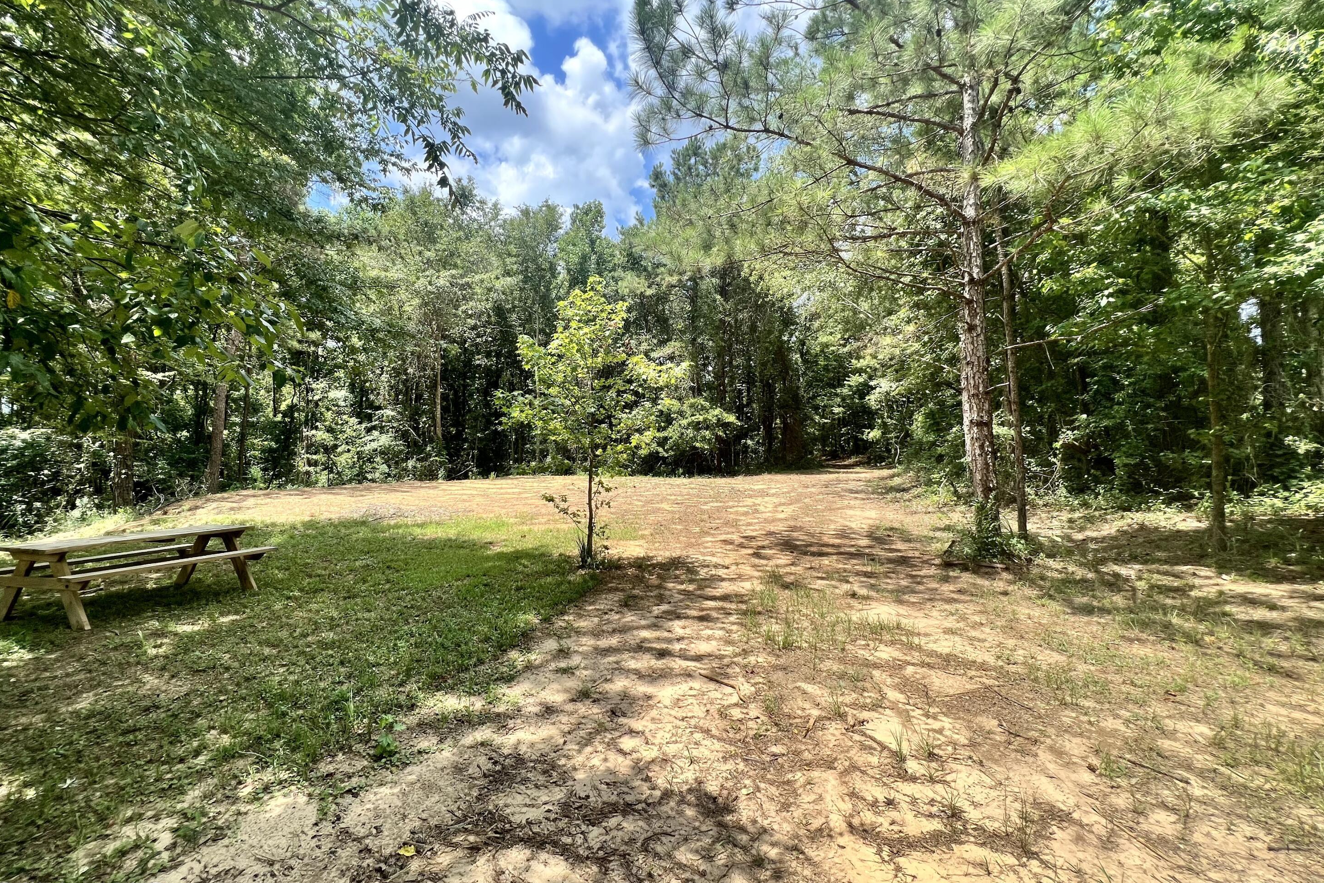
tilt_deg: +0.9
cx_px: 639
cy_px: 427
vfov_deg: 81.2
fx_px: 515
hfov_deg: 104.2
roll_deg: -1.3
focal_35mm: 14
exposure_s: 1/732
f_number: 1.8
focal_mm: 1.57
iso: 32
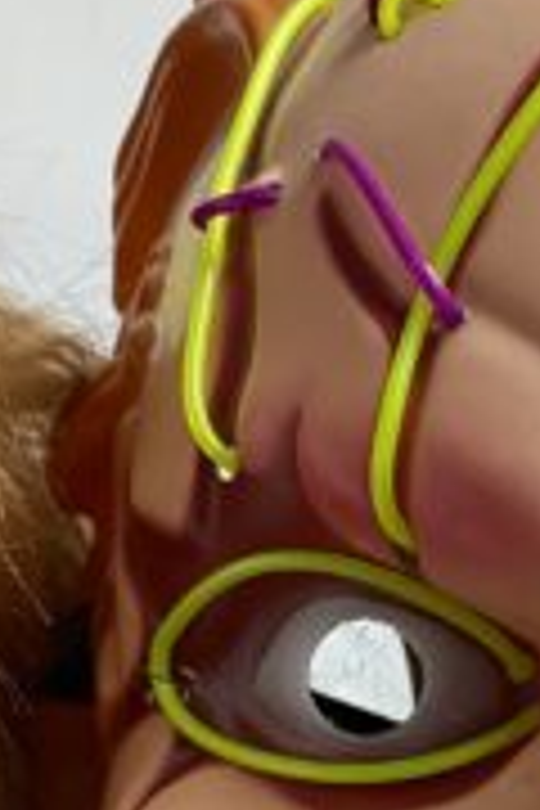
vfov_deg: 22.5
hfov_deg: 14.8
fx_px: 1935
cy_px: 857
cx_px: 796
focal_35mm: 86
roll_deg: +2.1
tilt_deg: +9.7
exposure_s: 1/50
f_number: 1.8
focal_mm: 4.25
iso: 200
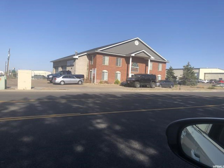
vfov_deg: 49.7
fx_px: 181
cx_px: 112
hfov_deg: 63.4
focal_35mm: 28
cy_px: 84
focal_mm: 4
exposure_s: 1/1799
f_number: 1.8
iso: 20
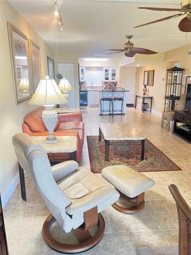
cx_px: 96
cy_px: 128
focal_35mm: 26
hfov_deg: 53.1
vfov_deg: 67.3
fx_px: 191
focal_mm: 5.7
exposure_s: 1/60
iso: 320
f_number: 1.5
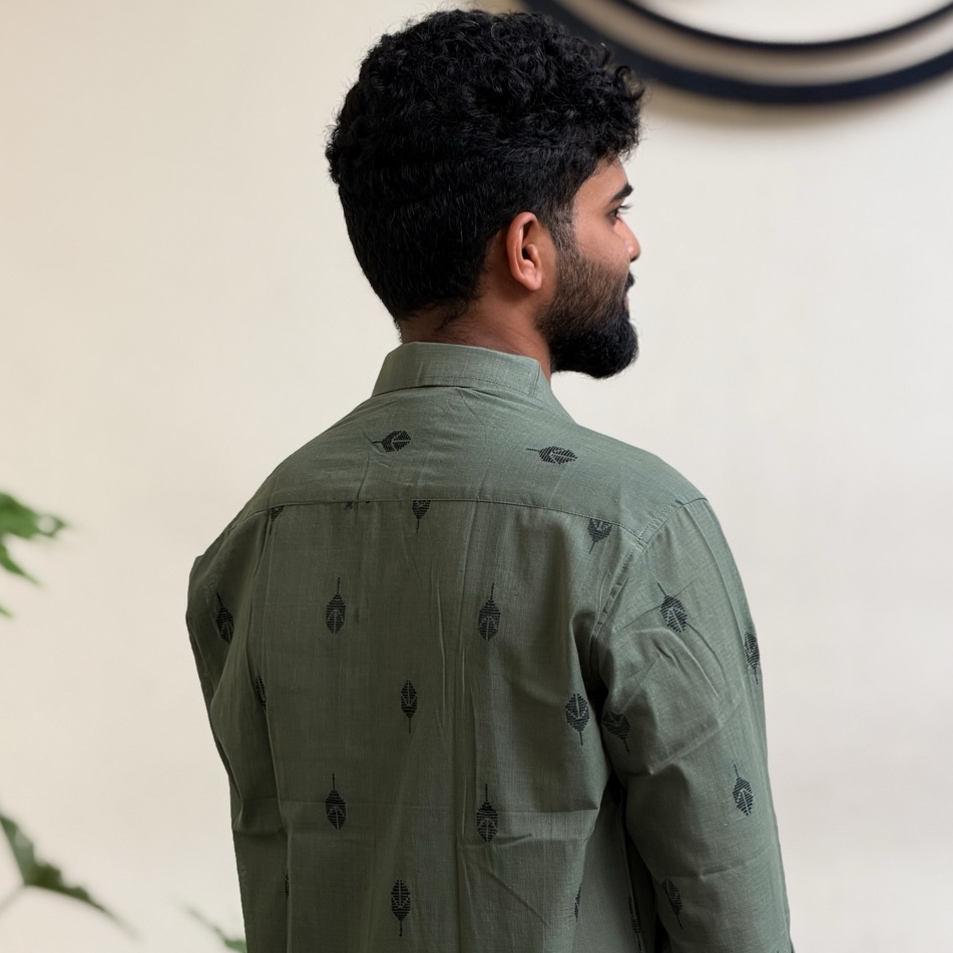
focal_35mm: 119
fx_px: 3707
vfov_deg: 14.6
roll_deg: -0.4
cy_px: 599
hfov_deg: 14.7
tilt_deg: -3.3
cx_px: 476
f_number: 2.8
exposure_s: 1/121
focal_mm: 16.89
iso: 50
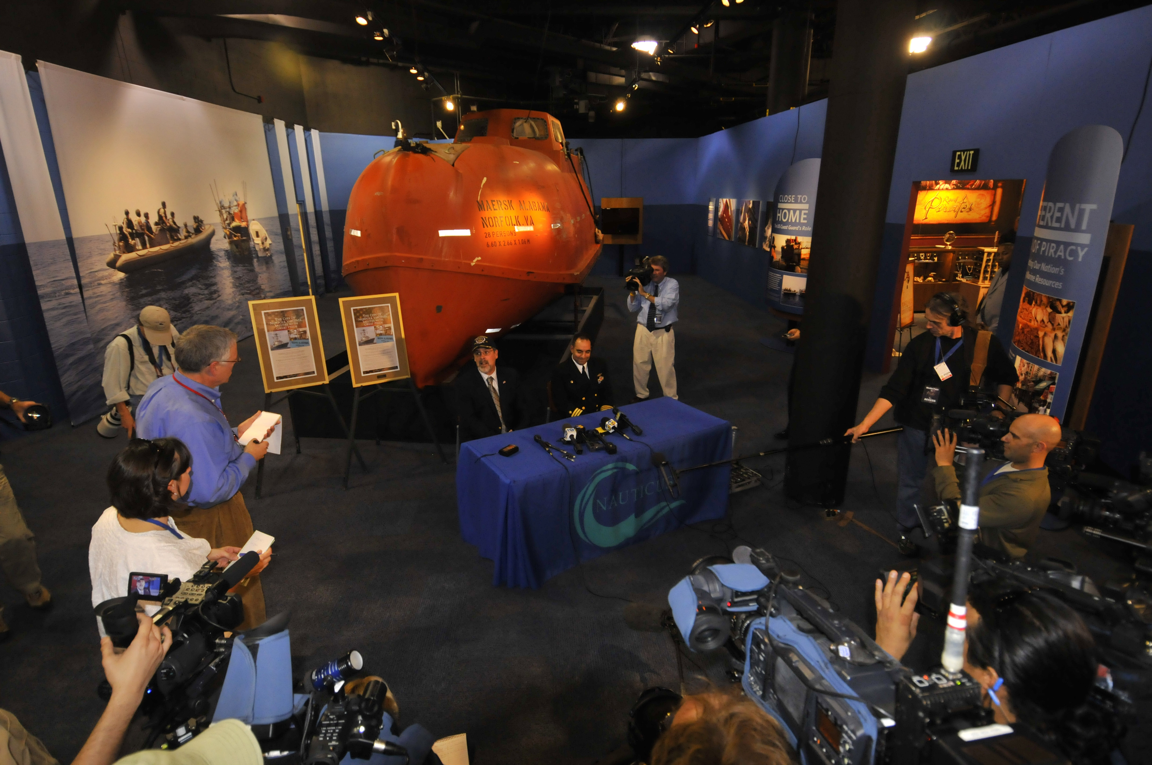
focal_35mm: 18
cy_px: 382
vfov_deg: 67.2
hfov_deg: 90.1
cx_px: 576
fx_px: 575
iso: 800
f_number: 4
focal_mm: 12
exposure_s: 1/60
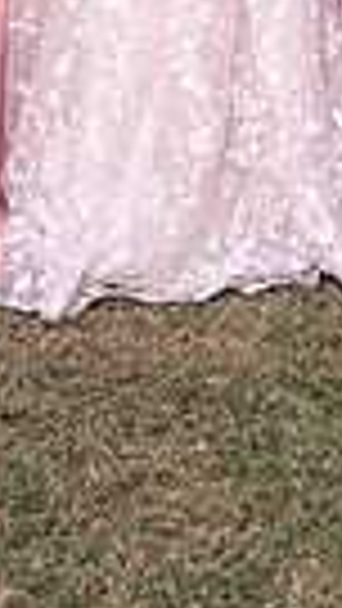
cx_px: 324
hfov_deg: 9.6
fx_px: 2030
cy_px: -266
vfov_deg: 15.8
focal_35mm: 126
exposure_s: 1/320
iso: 400
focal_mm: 36
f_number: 4
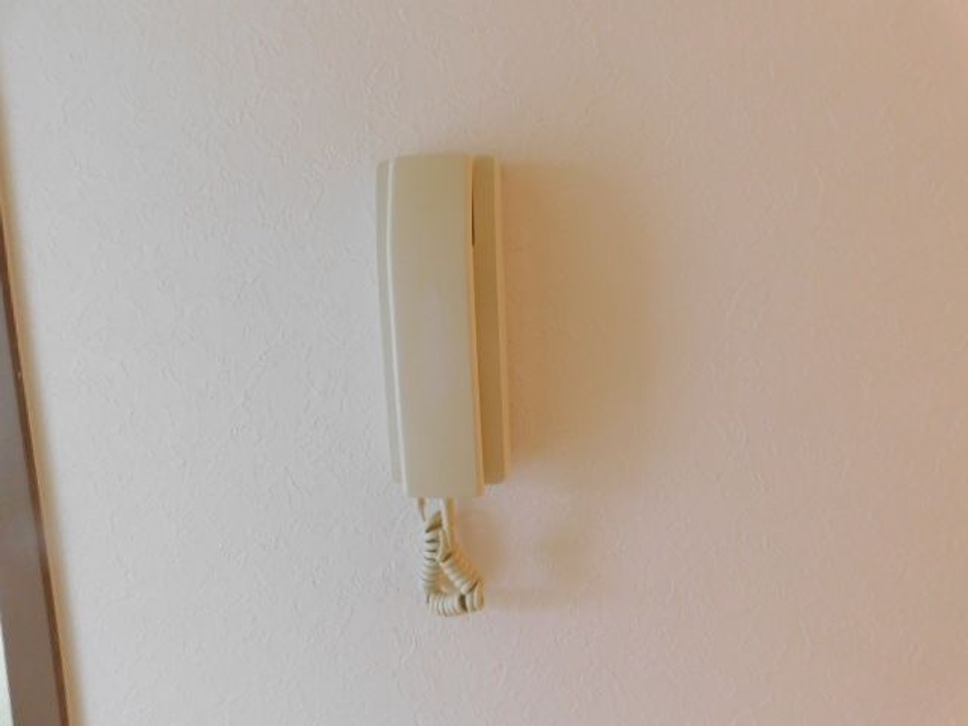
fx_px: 643
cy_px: 363
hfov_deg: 73.9
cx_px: 484
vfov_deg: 58.9
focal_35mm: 23
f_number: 3
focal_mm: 4
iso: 400
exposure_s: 1/13
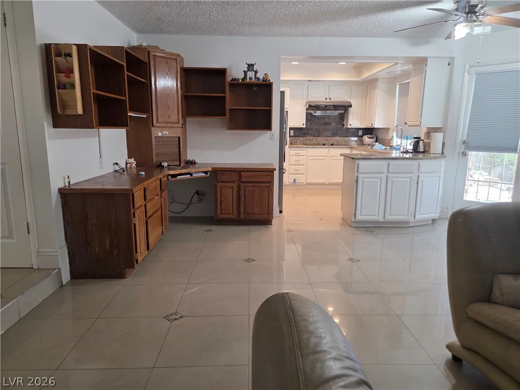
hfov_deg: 73.9
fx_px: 346
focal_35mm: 23
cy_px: 195
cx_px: 260
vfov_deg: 58.9
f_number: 1.8
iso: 160
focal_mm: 5.4
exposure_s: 1/120
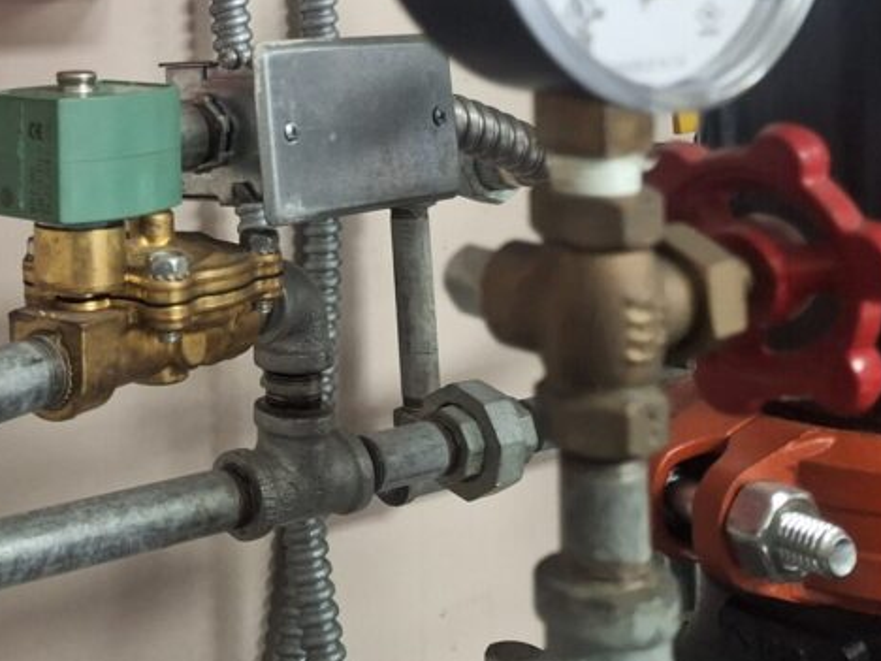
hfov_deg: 31.0
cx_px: 62
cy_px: -136
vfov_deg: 22.8
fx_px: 1502
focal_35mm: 59
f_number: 1.8
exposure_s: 1/30
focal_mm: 5.54
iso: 320
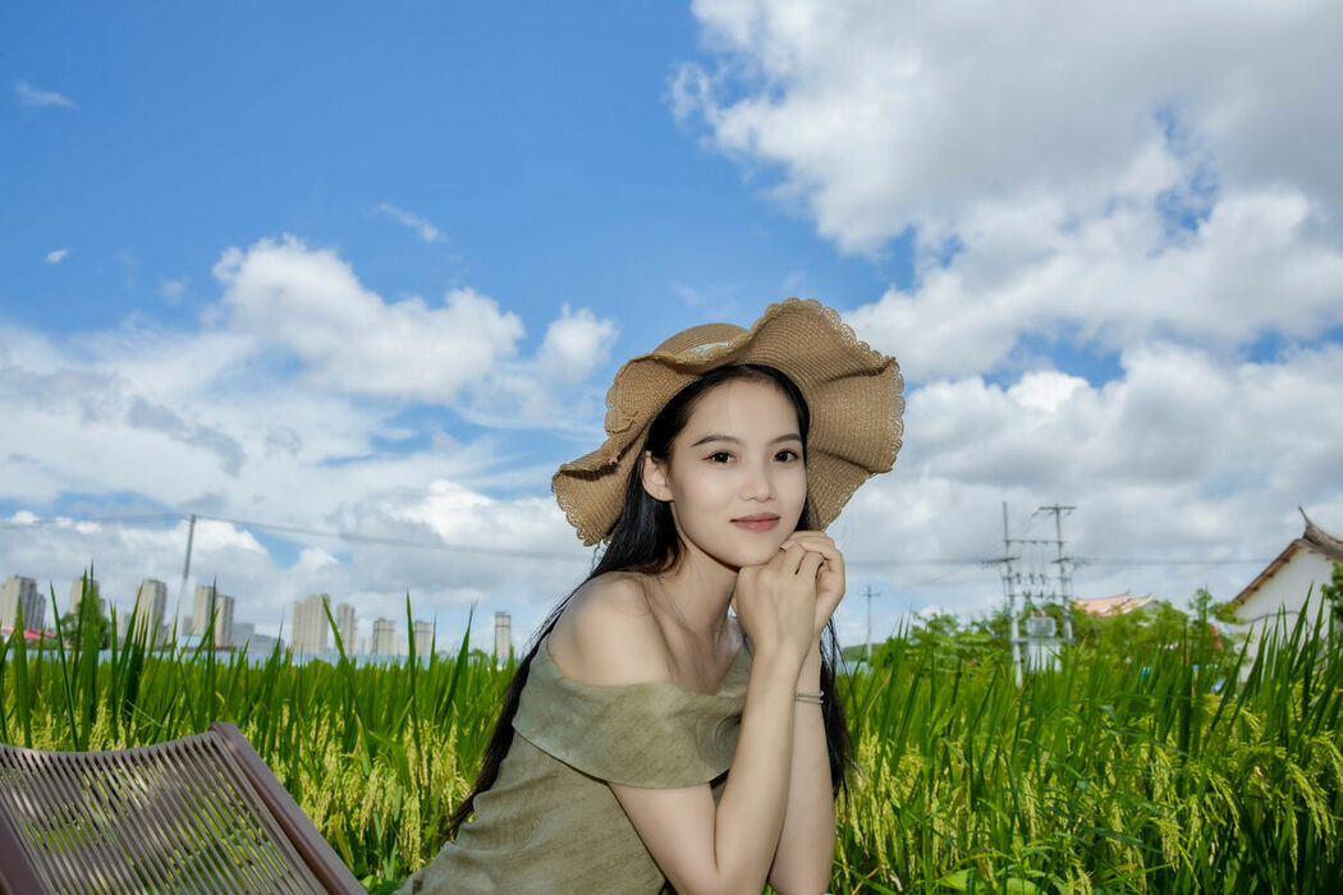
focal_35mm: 30
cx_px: 672
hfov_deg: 61.9
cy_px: 448
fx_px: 1119
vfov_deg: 43.6
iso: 100
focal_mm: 30
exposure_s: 1/250
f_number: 8
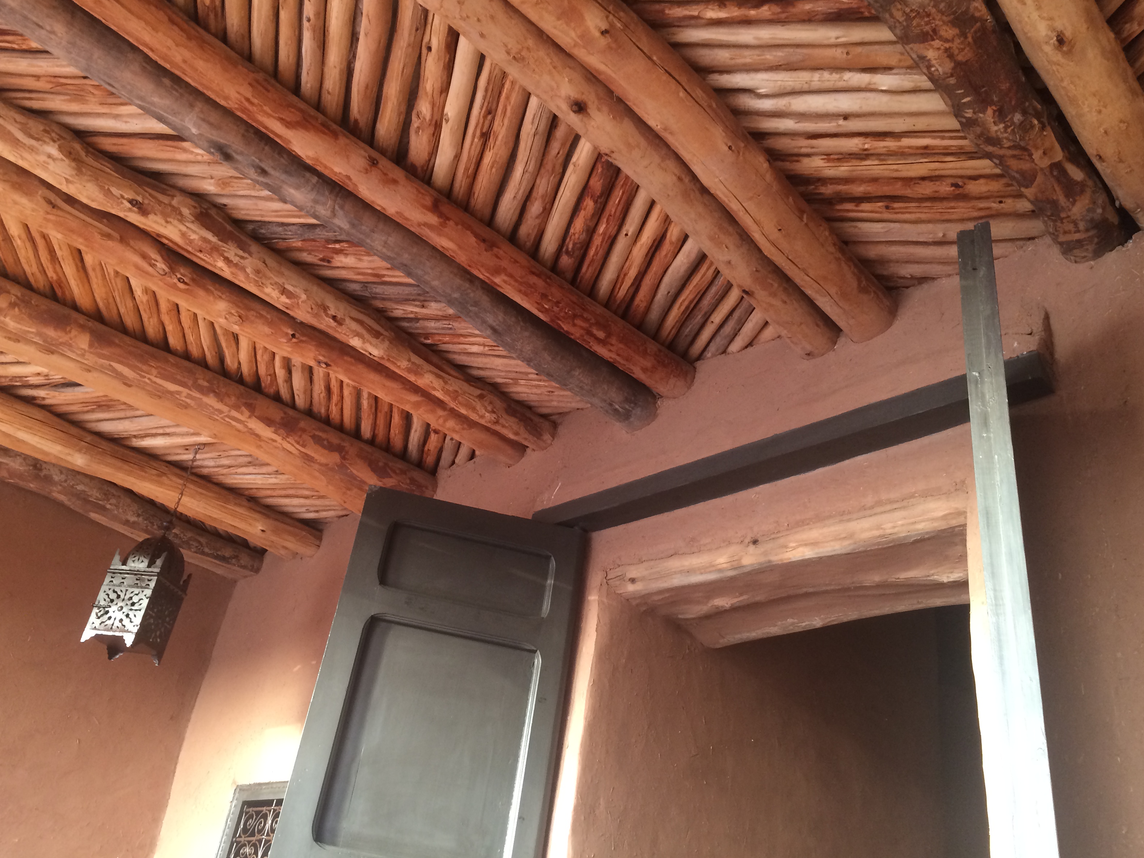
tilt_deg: +30.9
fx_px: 991
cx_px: 565
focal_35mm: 30
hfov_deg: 60.0
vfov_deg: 46.8
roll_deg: -8.5
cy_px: 427
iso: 160
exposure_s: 1/33
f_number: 2.2
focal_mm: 4.15
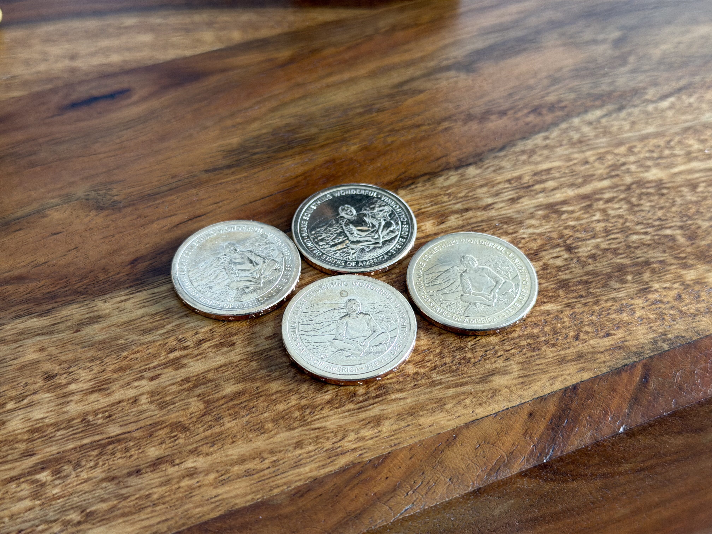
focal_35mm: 48
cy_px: 267
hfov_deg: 39.7
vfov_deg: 30.3
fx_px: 987
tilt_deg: -48.1
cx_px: 356
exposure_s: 1/60
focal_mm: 6.76
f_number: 1.78
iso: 160
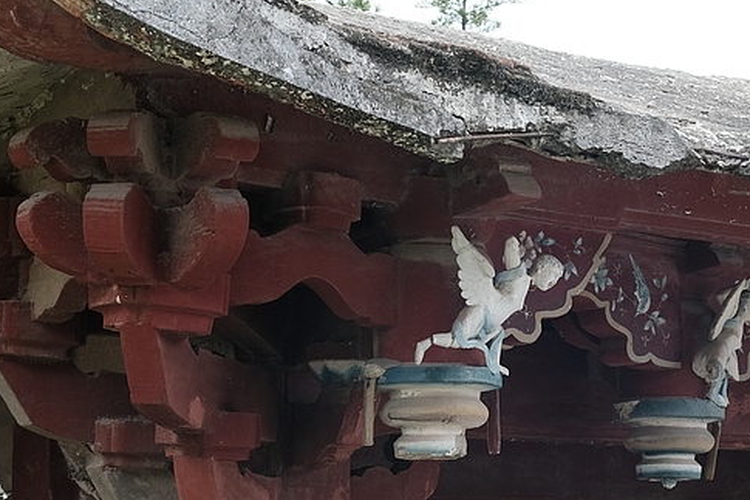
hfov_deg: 21.2
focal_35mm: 95
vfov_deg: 14.4
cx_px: 623
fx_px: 1978
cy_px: 283
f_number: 4
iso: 400
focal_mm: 24.3
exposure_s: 1/250
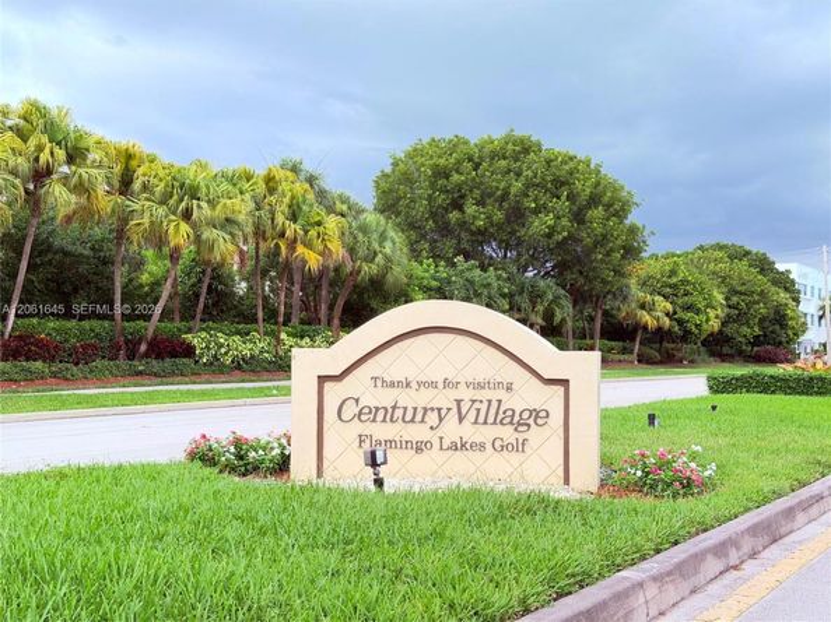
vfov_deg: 30.2
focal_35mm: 48
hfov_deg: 39.7
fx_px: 1152
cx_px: 416
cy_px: 311
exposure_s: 1/280
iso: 80
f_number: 1.78
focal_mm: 6.76
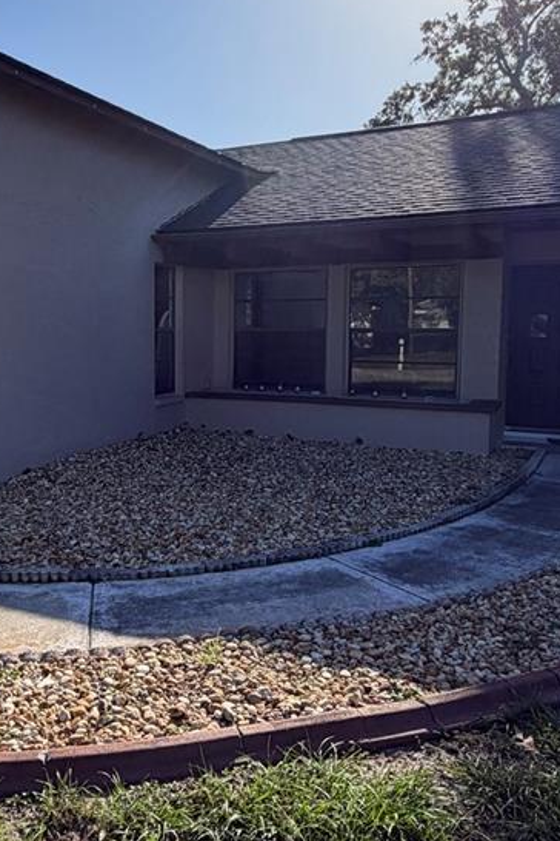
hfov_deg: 40.2
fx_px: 747
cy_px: 387
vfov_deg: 58.6
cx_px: 152
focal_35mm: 32
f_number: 2.2
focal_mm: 2.22
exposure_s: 1/1001
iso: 25
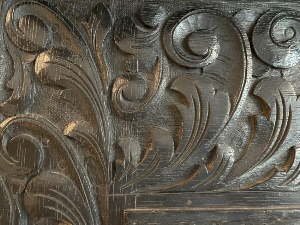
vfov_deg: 53.1
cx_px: 150
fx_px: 225
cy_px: 112
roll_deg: -1.6
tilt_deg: +8.1
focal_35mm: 26
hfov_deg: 67.3
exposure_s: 1/25
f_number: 1.6
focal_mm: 4.2
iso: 800
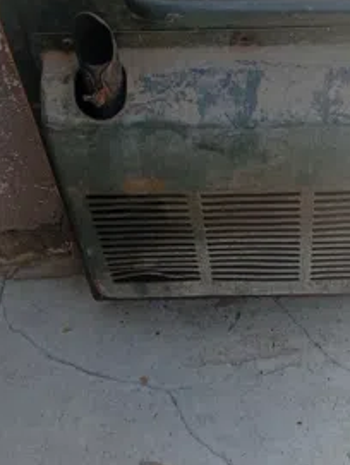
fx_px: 713
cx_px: 261
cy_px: 172
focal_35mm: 53
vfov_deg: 35.9
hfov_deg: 27.2
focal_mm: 3.98
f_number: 1.8
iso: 50
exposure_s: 1/152
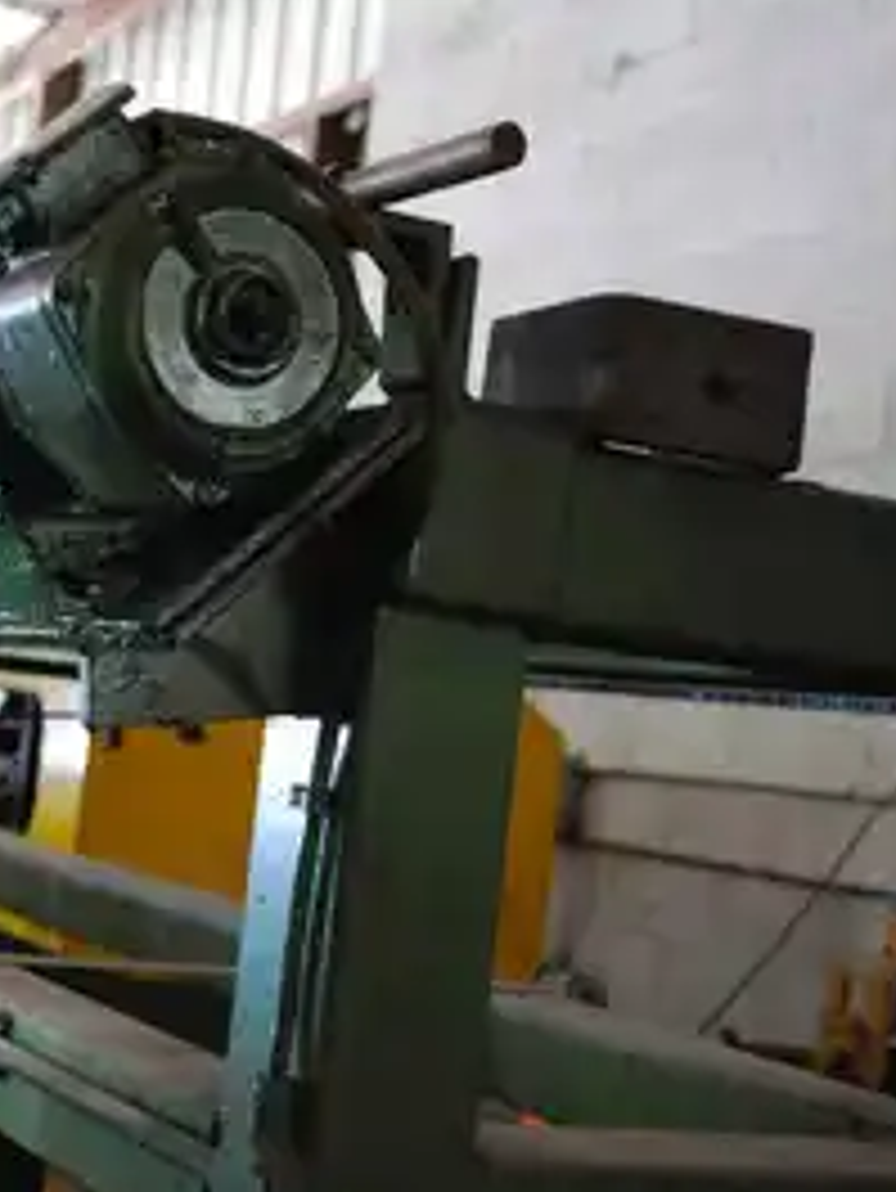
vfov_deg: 31.7
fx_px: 2104
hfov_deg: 23.4
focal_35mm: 61
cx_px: 86
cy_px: 594
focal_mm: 28
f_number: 4.2
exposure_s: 1/10
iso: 1600
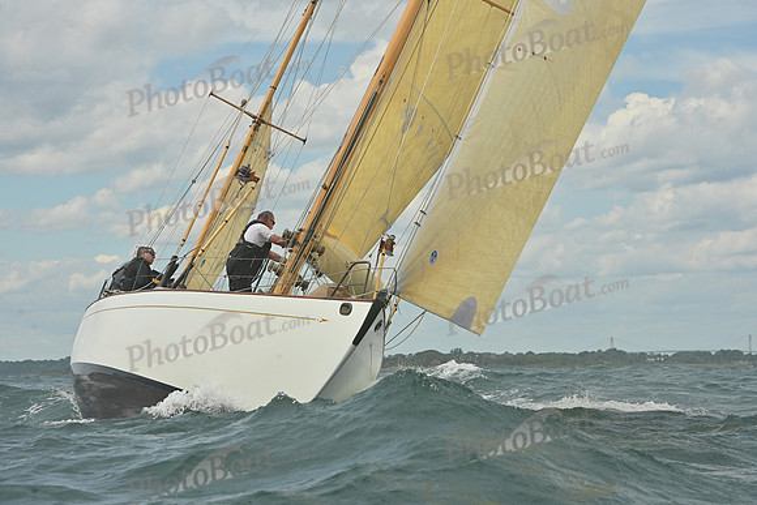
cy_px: 252
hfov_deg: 16.8
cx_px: 378
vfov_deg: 11.2
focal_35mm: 122
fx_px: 2566
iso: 320
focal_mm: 122
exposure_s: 1/1250
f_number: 11
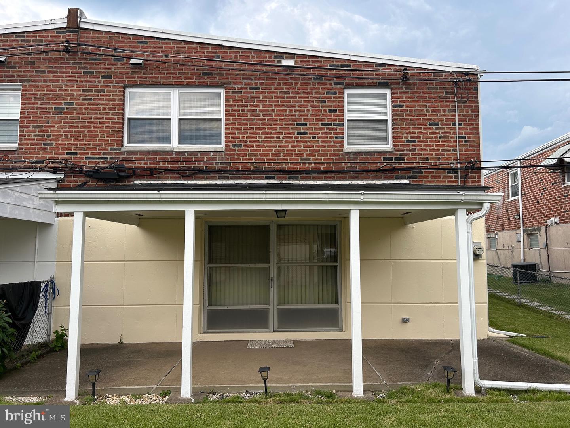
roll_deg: +1.5
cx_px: 285
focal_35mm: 26
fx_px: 428
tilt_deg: +5.6
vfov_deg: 53.1
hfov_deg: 67.3
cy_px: 214
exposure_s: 1/827
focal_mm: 5.7
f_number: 1.5
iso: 50
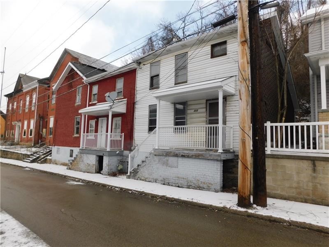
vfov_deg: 58.9
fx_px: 219
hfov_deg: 73.9
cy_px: 124
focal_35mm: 23
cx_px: 164
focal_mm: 4
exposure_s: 1/1000
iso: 125
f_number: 3
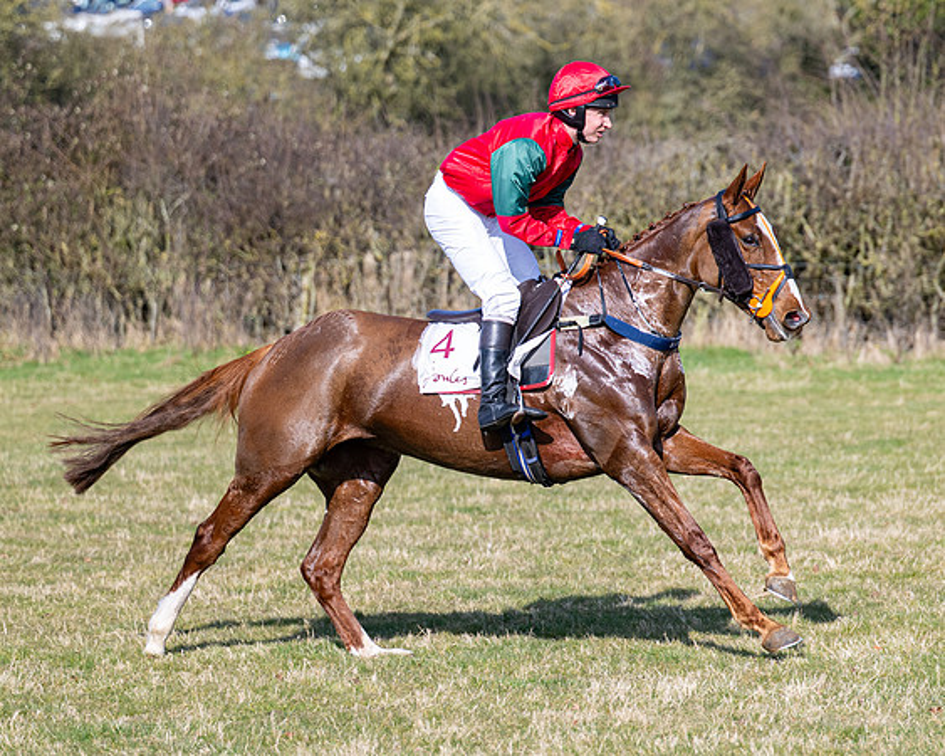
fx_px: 5481
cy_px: 430
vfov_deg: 7.9
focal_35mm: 196
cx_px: 536
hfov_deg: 9.9
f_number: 2.8
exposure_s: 1/3200
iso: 200
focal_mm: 102
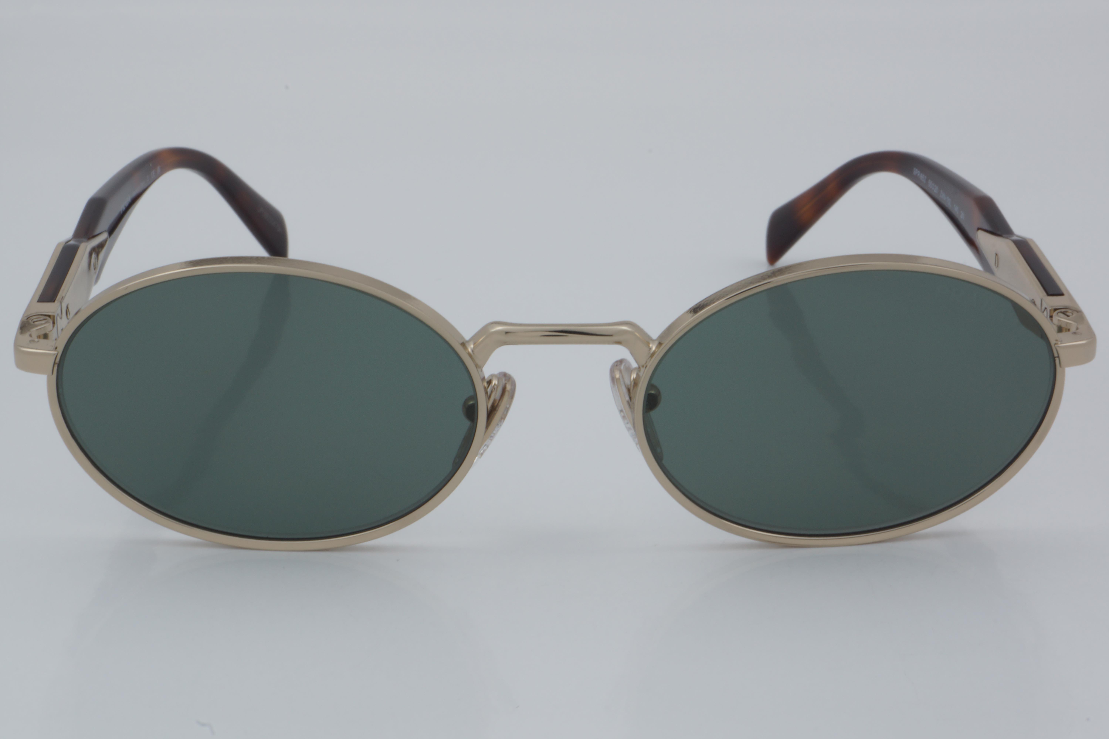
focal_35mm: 82
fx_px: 2541
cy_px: 370
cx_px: 554
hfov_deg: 24.6
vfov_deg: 16.6
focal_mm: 55
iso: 100
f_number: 32
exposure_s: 1/4
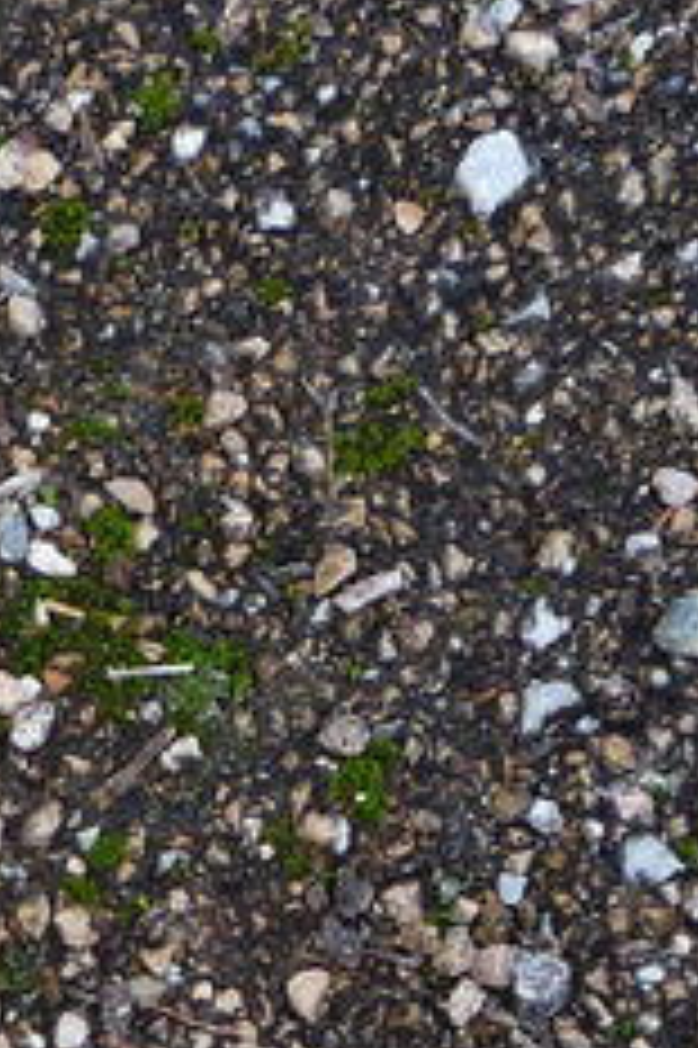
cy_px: 1318
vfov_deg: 14.7
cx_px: -572
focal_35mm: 134
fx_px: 3903
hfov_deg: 9.7
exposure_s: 1/50
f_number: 3.3
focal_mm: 5.2
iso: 100
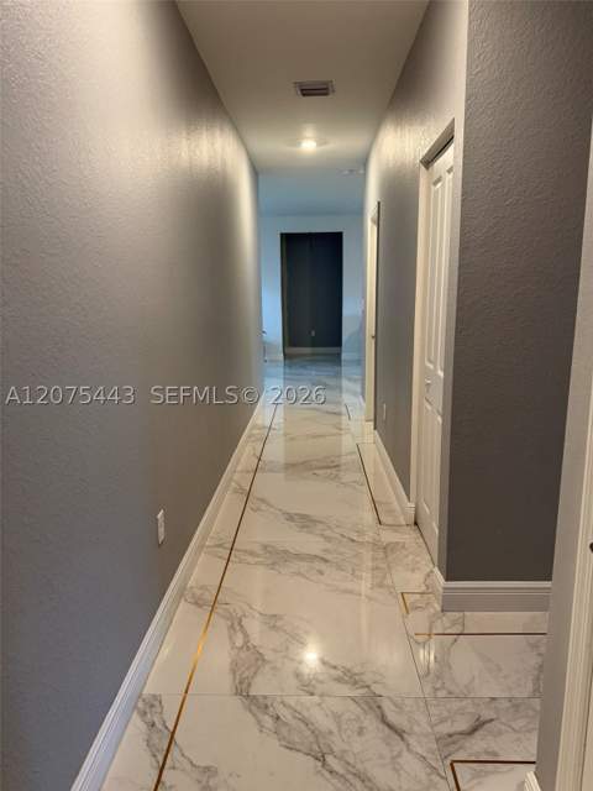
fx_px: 548
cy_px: 396
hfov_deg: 56.8
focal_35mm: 24
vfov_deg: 71.6
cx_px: 296
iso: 250
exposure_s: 1/60
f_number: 1.78
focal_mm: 6.76
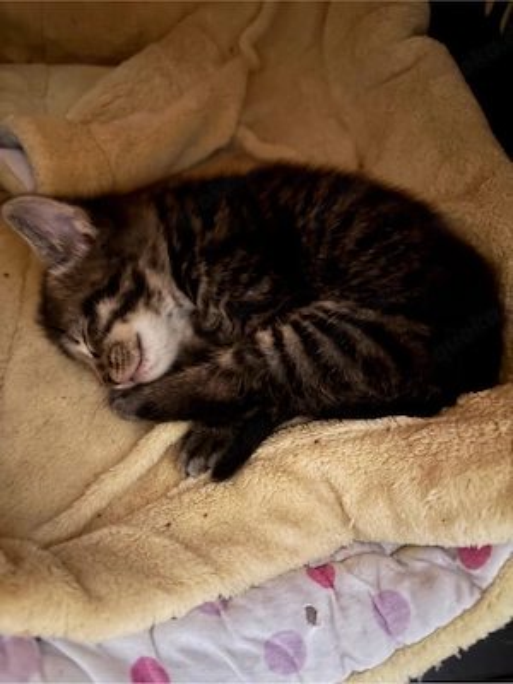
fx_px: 514
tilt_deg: -57.1
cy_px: 342
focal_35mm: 26
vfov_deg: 67.3
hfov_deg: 53.1
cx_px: 256
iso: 1000
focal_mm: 5.96
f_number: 1.6
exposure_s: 1/5
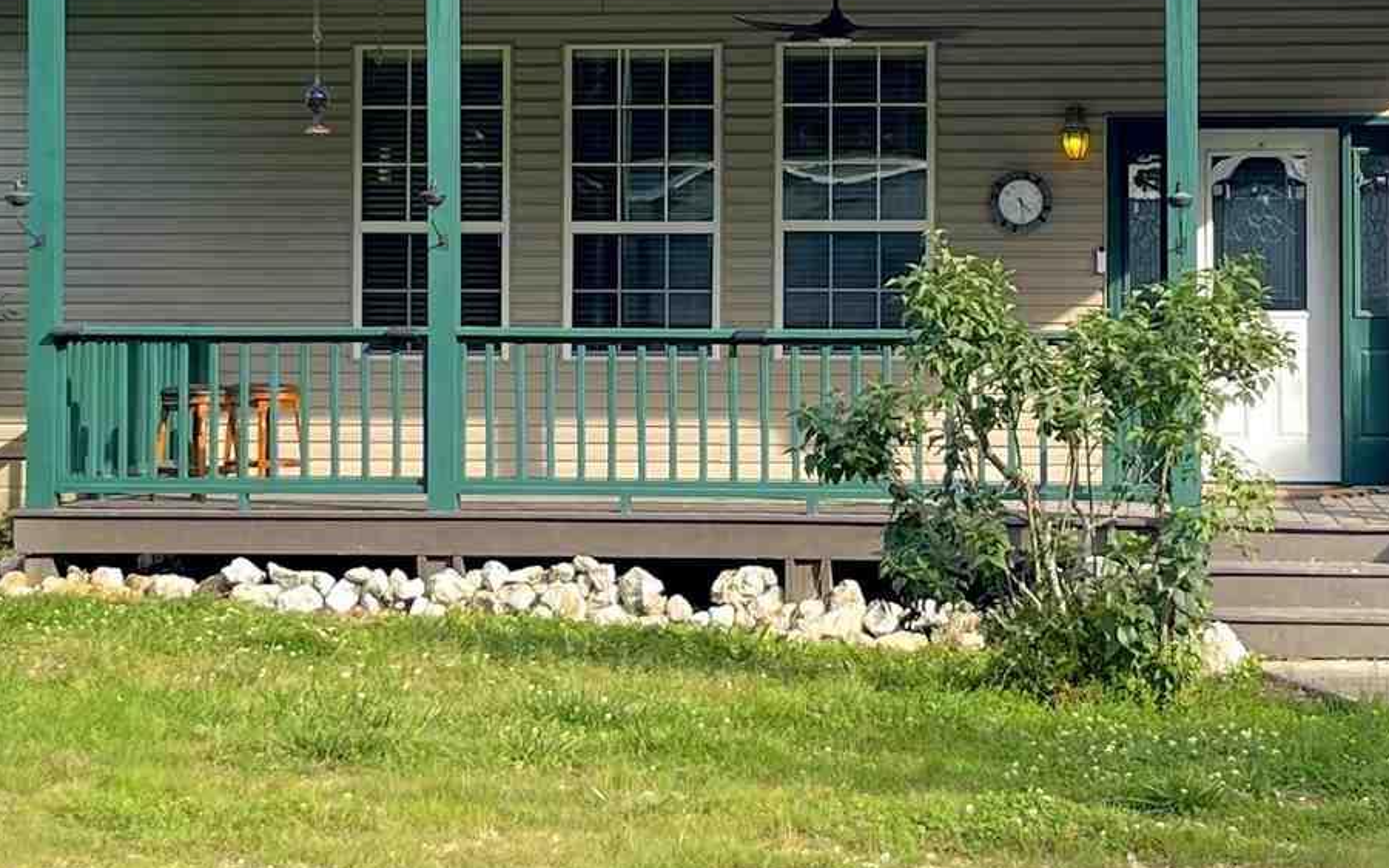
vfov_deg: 13.8
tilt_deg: +1.5
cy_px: 173
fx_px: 3558
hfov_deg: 22.1
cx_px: 782
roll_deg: -0.2
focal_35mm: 94
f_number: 1.6
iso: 50
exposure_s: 1/621
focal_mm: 5.1
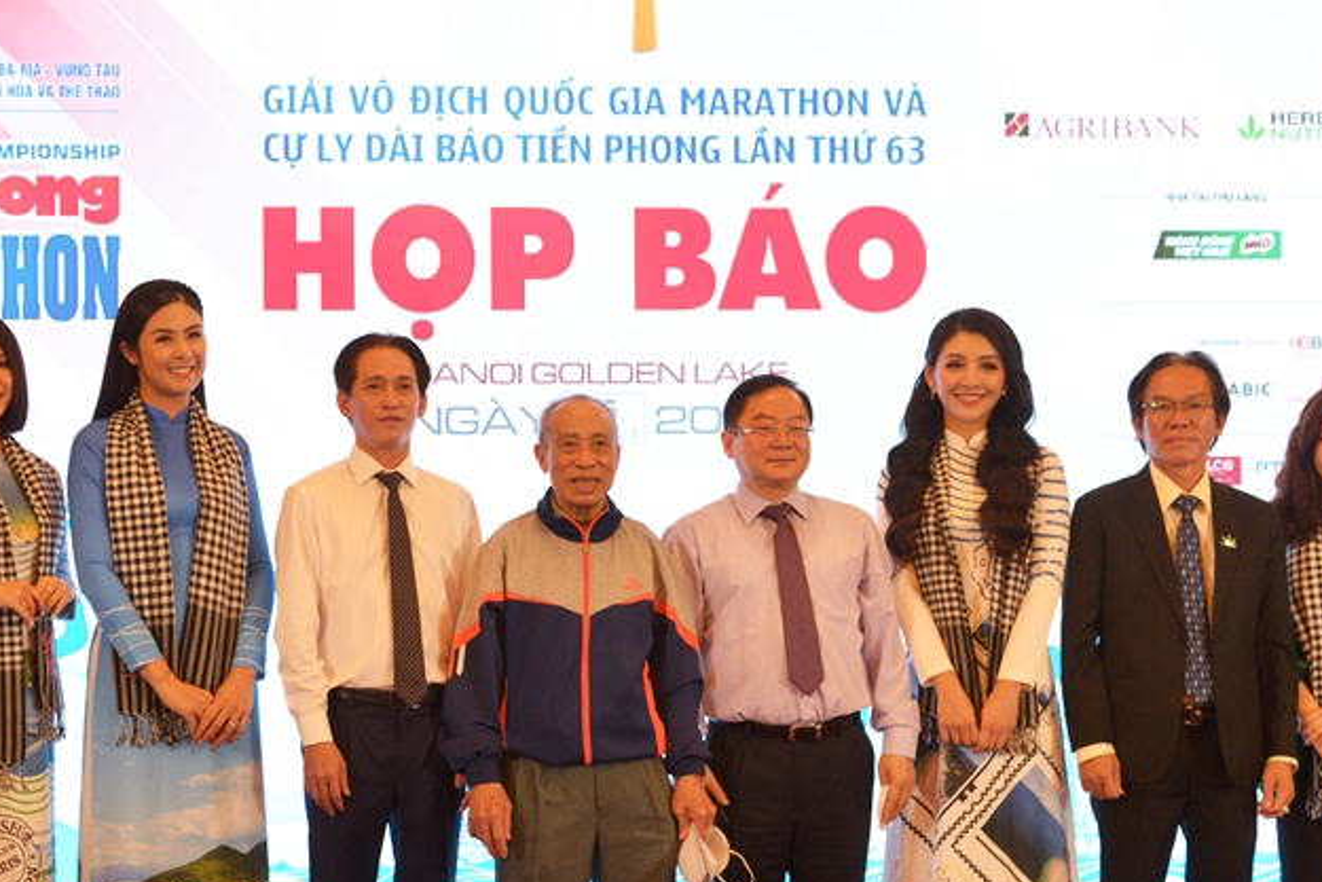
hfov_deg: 27.9
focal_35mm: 72
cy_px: 564
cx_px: 444
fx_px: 2644
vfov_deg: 18.9
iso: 1250
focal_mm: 50
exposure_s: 1/160
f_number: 4.5
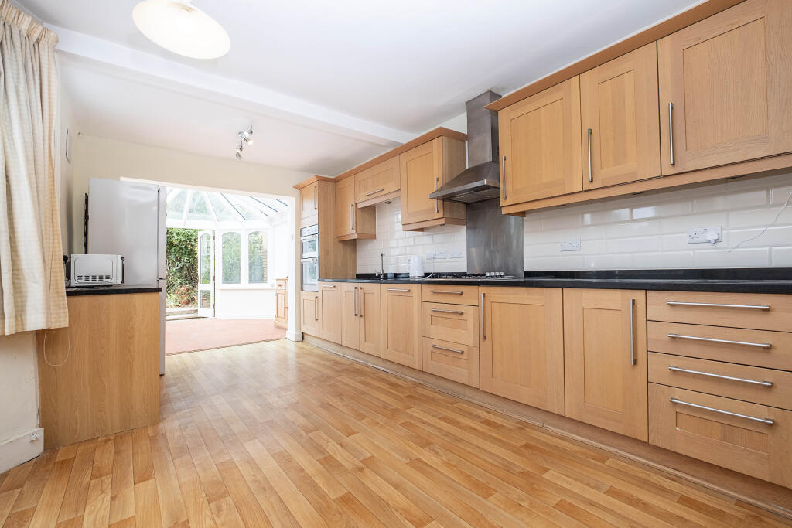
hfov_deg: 100.4
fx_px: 330
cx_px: 396
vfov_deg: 77.3
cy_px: 264
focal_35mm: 15
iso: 400
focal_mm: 10
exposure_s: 1/80
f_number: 6.4
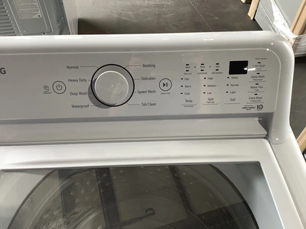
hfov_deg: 58.4
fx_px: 274
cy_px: 114
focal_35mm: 31
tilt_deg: -50.6
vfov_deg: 45.4
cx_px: 153
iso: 50
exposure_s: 1/60
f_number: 2.4
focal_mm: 3.3
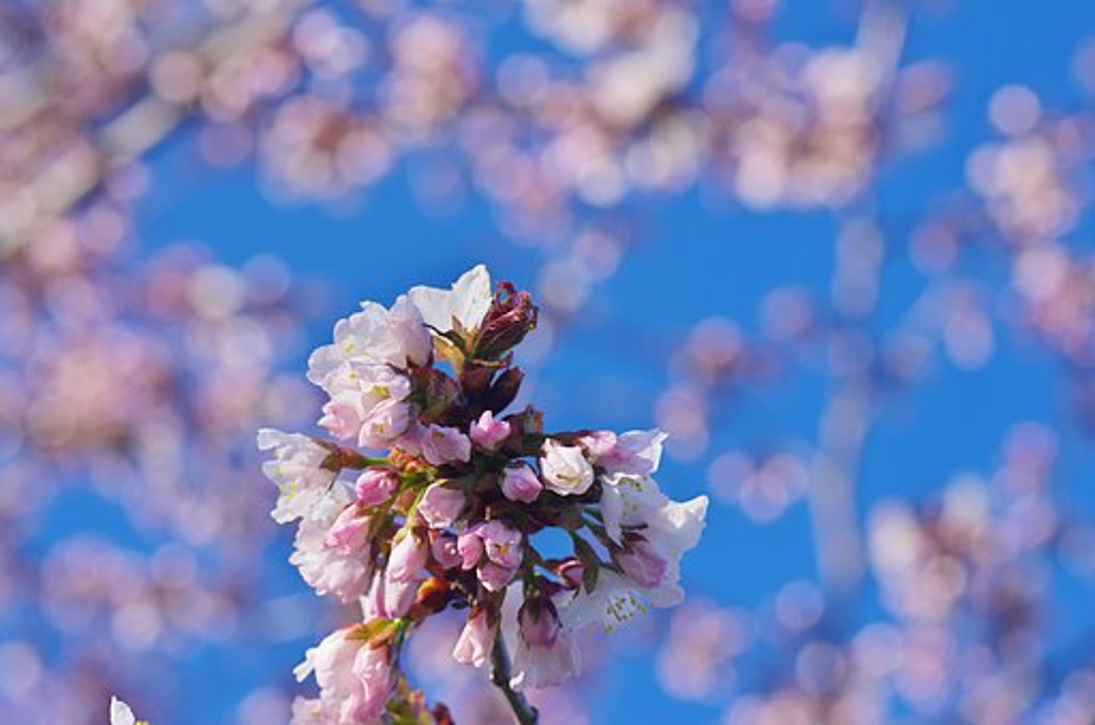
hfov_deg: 15.2
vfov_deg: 10.1
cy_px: 362
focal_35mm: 135
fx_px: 4097
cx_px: 548
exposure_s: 1/40
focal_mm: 90
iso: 160
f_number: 6.3
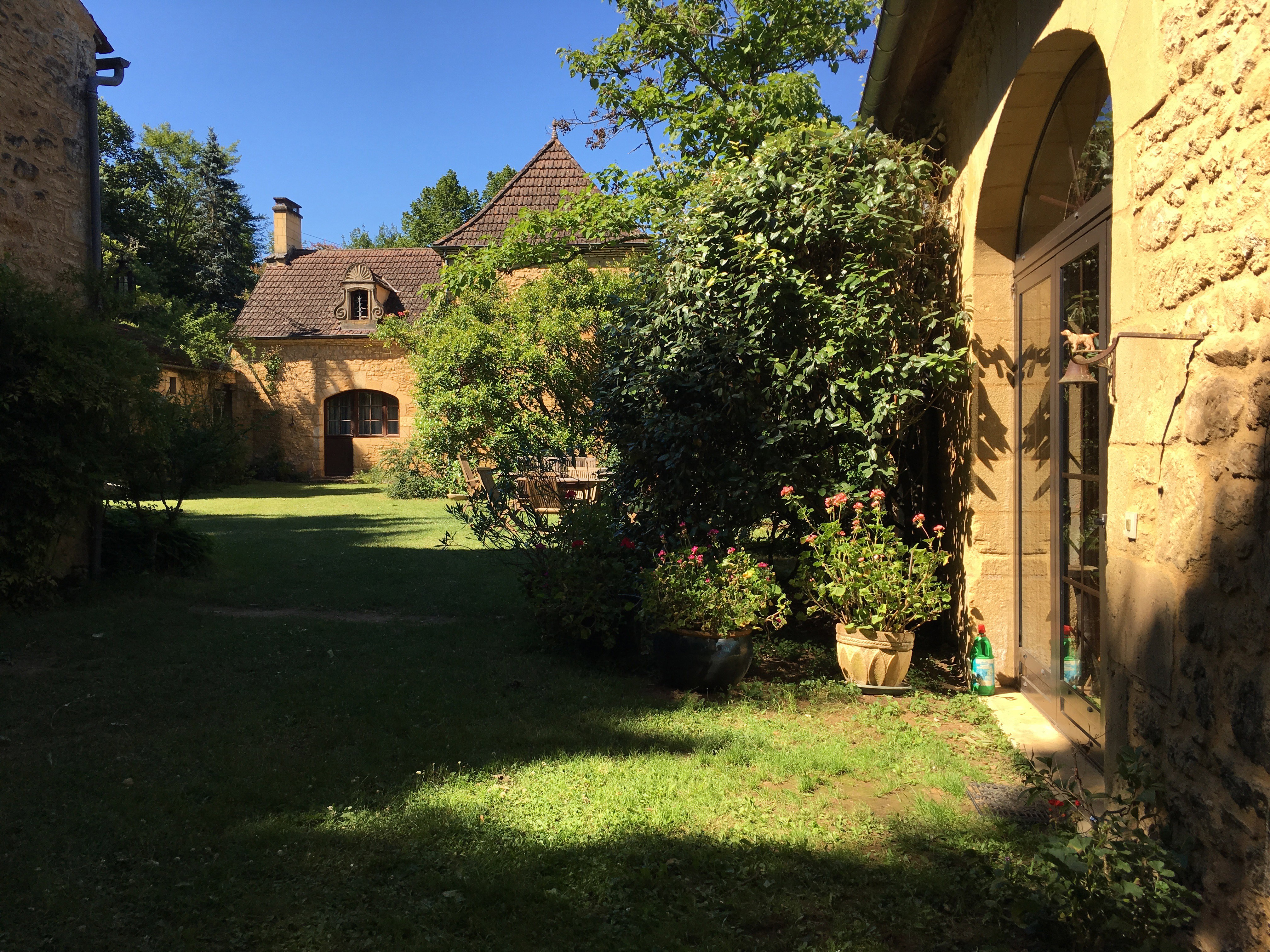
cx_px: 635
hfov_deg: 61.7
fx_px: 1064
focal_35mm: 29
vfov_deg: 48.2
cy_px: 476
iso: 25
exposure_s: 1/818
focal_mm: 4.15
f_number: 2.2
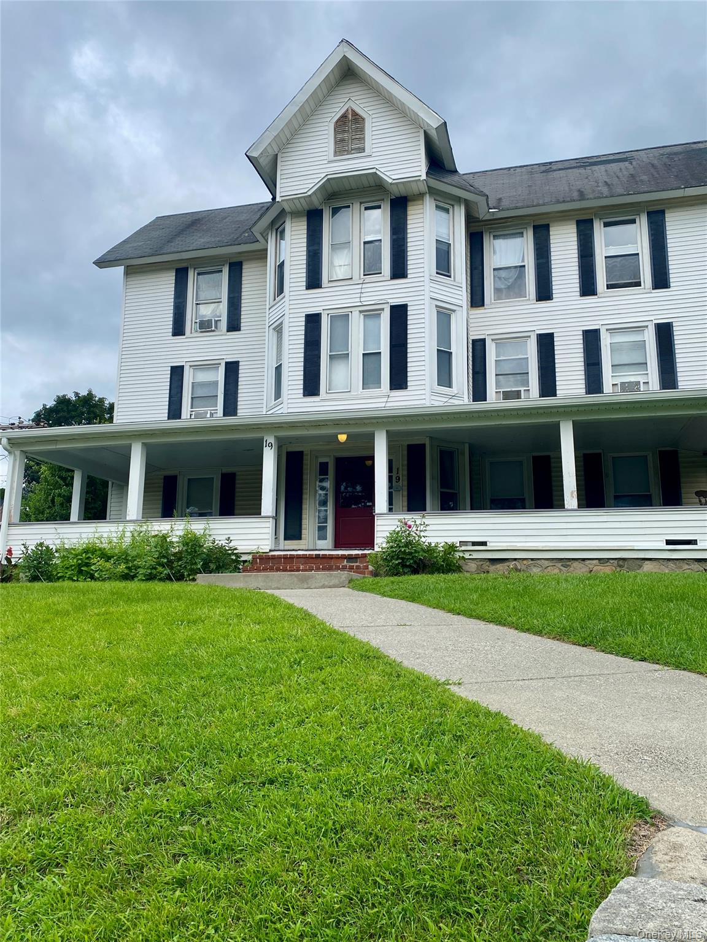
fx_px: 708
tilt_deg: +13.1
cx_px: 354
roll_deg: -1.6
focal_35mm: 26
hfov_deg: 53.1
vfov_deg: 67.3
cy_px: 471
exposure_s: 1/1522
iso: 32
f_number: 1.8
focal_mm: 4.25
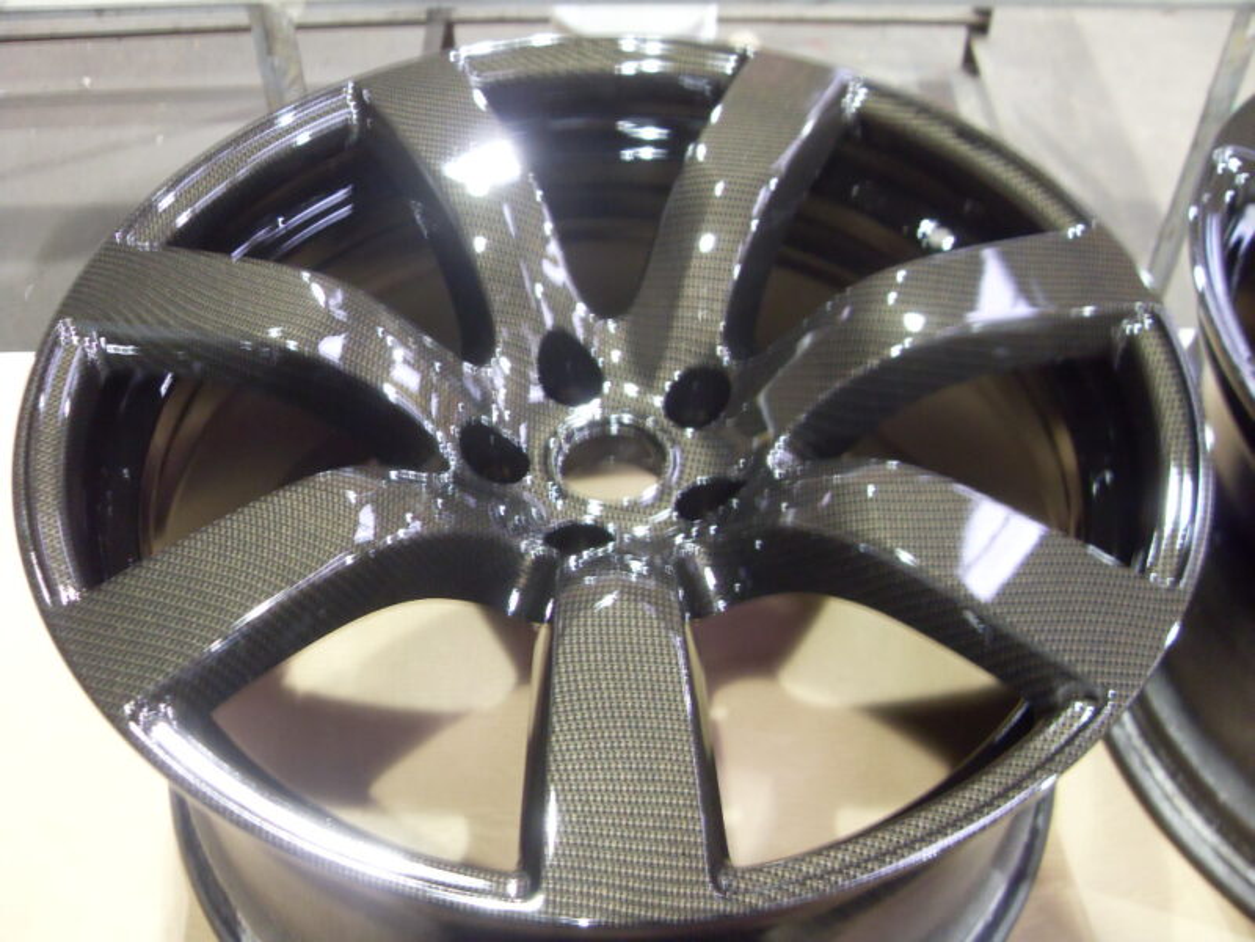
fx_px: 1269
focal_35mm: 35
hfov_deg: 52.6
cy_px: 471
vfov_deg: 40.7
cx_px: 628
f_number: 2.8
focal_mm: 6.3
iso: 200
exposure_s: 1/8
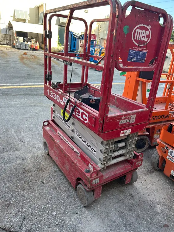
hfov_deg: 53.1
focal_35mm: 26
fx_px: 174
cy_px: 116
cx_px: 87
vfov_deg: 67.3
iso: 40
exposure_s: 1/279
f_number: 1.5
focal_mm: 5.7
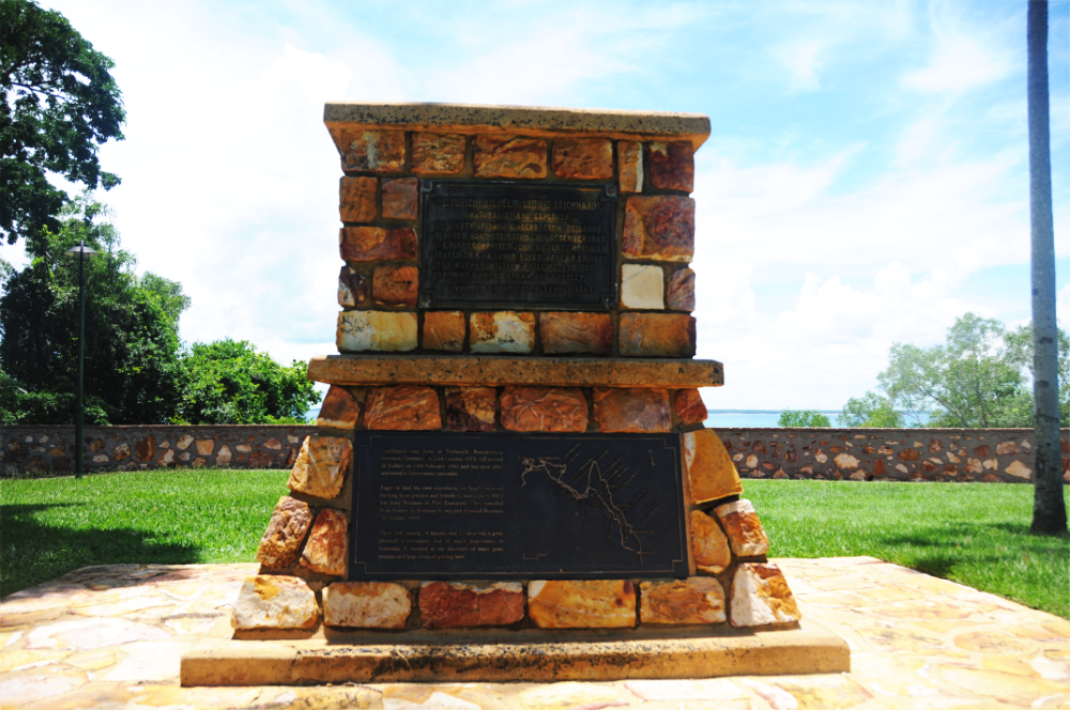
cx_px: 535
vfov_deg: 47.8
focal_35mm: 27
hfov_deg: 67.4
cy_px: 355
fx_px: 801
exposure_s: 1/2000
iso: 250
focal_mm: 18
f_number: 3.5
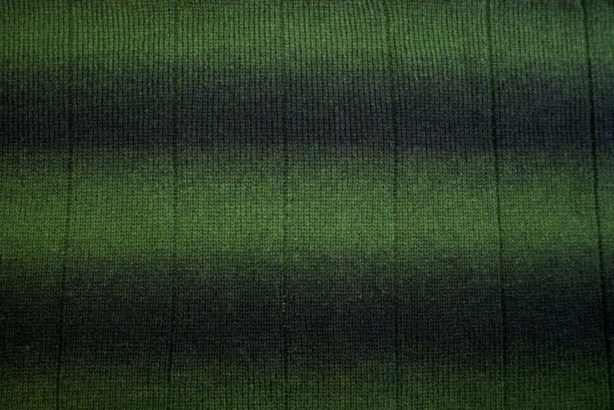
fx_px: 614
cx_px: 307
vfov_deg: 36.9
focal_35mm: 36
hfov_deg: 53.1
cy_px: 205
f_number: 5.6
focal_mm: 24
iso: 400
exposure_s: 1/60
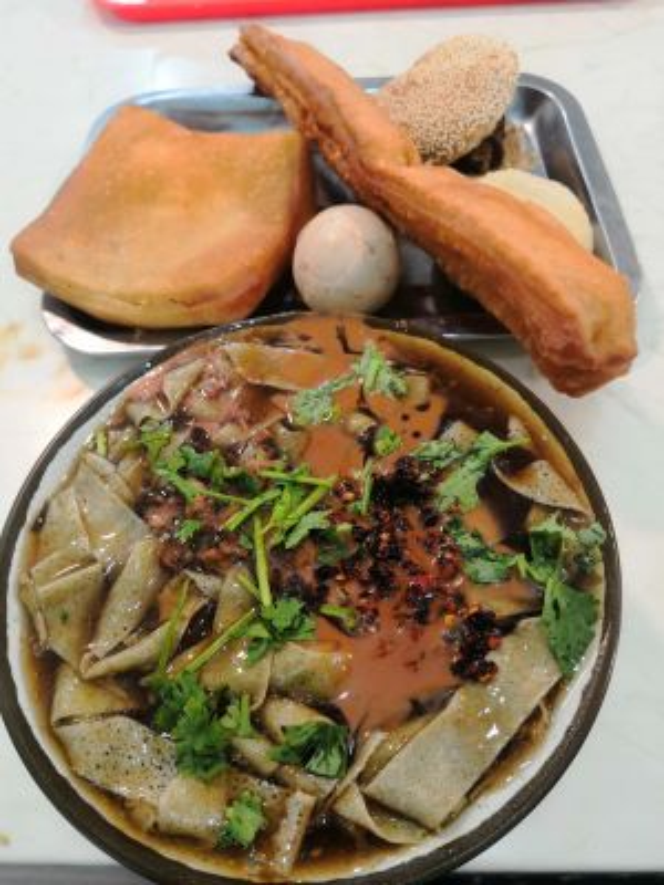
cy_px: 442
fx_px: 691
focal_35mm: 27
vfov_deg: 65.3
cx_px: 332
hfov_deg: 51.4
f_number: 1.8
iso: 320
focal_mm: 3.95
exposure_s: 1/33.3
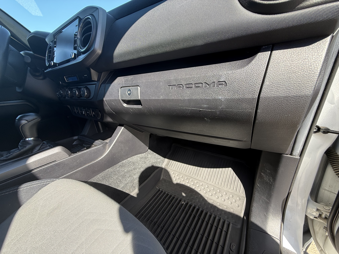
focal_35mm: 14
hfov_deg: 102.1
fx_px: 137
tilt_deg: -21.6
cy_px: 127
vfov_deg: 85.7
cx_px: 170
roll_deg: +3.9
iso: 50
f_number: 2.2
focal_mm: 2.22
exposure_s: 1/148
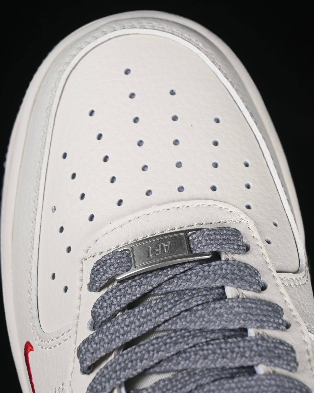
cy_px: 196
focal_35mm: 106
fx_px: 1231
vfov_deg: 18.1
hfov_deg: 14.5
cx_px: 164
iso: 160
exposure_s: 1/80
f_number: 7.1
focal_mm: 50
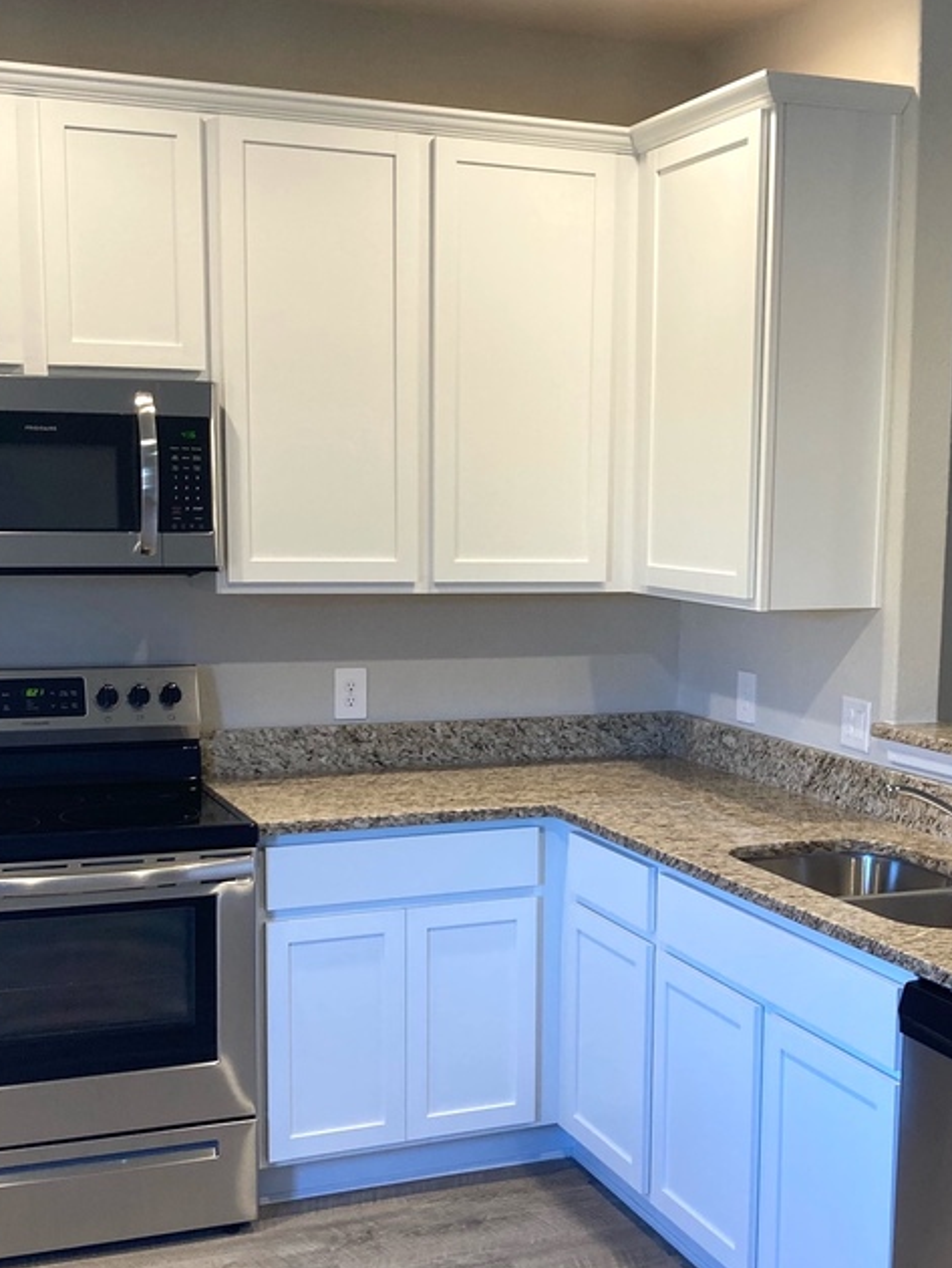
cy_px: 765
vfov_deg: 39.5
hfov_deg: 30.2
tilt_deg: -6.6
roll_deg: -0.2
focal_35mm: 48
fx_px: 1759
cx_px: 592
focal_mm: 3.99
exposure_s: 1/60
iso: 80
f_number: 1.8
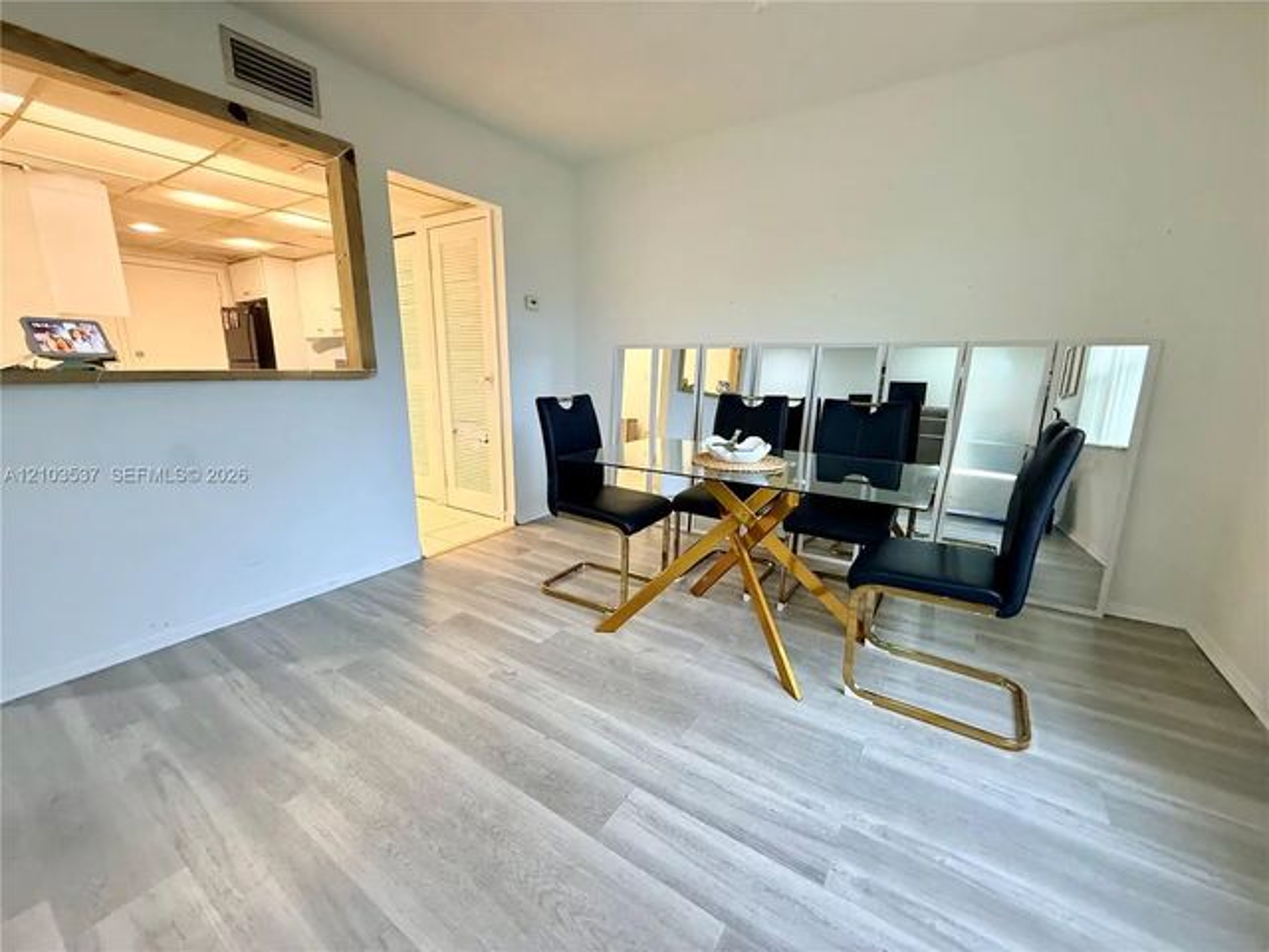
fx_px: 513
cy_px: 476
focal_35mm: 14
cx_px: 634
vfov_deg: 85.7
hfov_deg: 102.1
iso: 320
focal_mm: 2.22
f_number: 2.2
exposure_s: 1/60
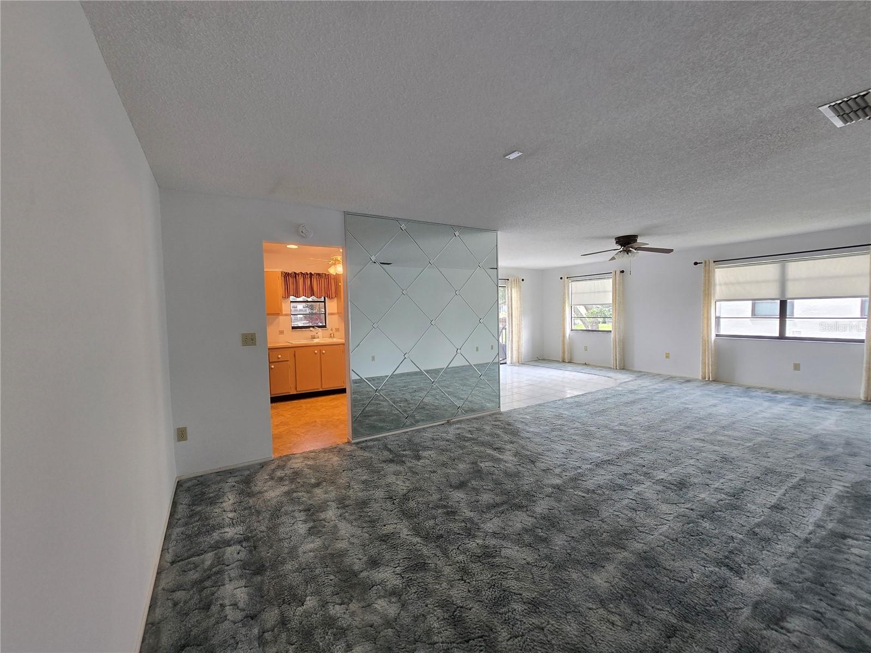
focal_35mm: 13
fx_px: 327
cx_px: 436
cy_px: 326
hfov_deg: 106.2
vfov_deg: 89.9
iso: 80
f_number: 2.2
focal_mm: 2.2
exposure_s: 1/60
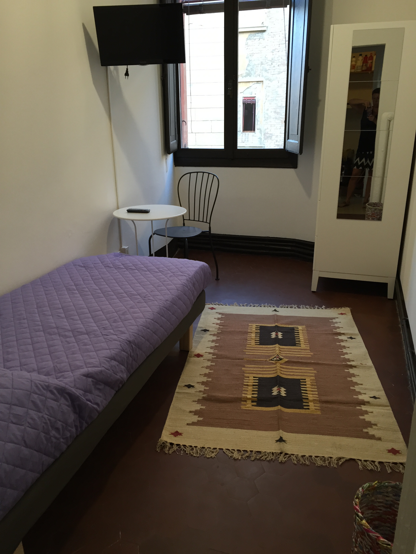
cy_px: 277
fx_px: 465
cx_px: 208
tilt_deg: -18.4
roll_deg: +0.6
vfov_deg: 61.7
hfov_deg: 48.2
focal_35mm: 29
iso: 64
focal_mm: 4.15
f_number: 2.2
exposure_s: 1/30
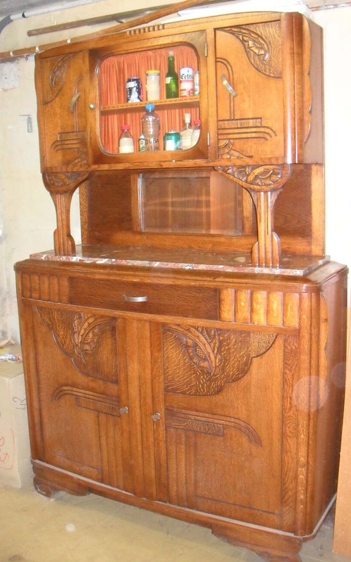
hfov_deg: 33.6
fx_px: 582
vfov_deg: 51.6
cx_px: 173
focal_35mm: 38
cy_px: 284
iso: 400
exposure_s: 1/45
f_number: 2.8
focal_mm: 6.2
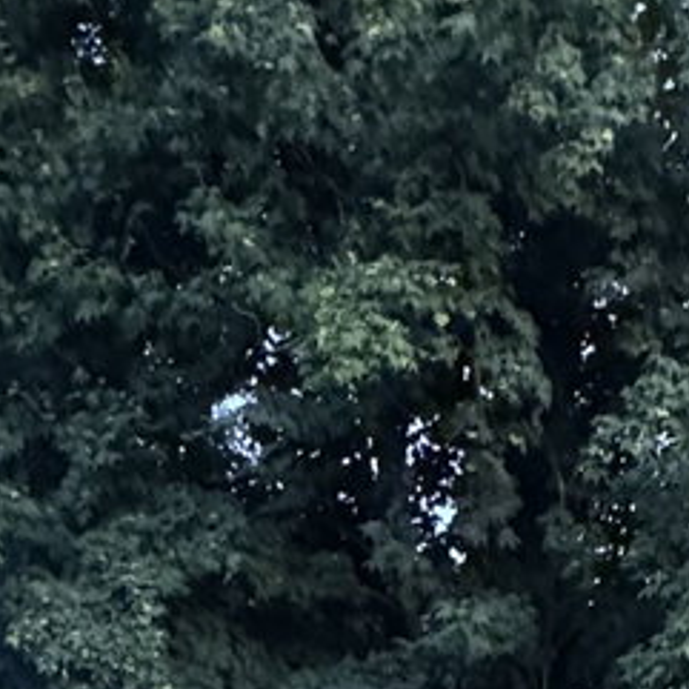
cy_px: 1439
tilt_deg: -16.0
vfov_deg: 16.9
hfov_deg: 24.2
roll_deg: -2.0
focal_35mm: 70
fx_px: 1576
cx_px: 566
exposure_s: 1/45
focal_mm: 2.22
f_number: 2.2
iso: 1250
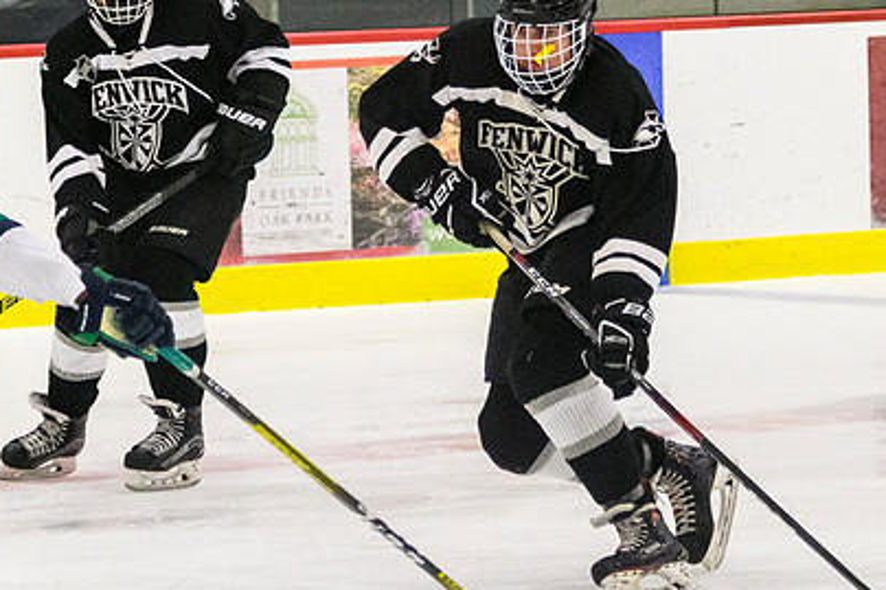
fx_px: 8069
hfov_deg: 6.3
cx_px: 572
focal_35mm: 328
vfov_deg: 4.2
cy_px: 383
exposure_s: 1/1250
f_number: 4
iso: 4000
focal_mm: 92
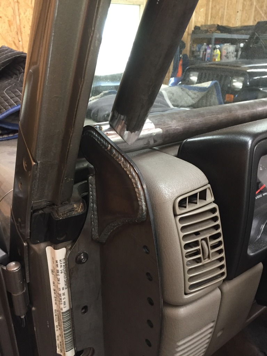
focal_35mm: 29
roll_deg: +0.9
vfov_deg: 61.7
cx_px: 134
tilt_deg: -23.7
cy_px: 178
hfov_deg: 48.2
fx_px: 298
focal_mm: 4.15
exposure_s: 1/24
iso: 250
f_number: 2.2
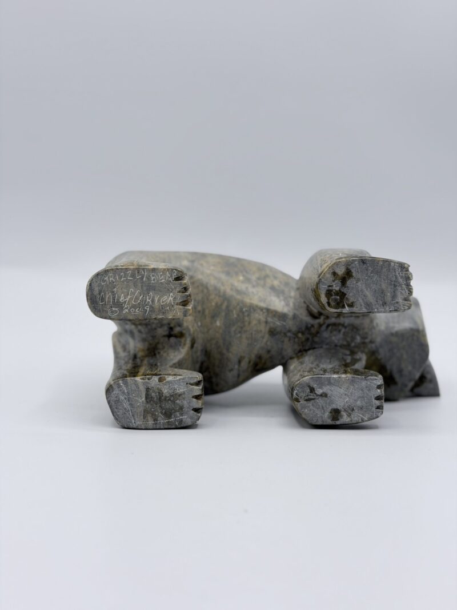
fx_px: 845
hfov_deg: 30.3
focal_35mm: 48
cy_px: 305
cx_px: 228
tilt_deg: -10.4
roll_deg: +0.0
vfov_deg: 39.7
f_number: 1.78
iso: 64
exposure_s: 1/1403
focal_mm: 6.76
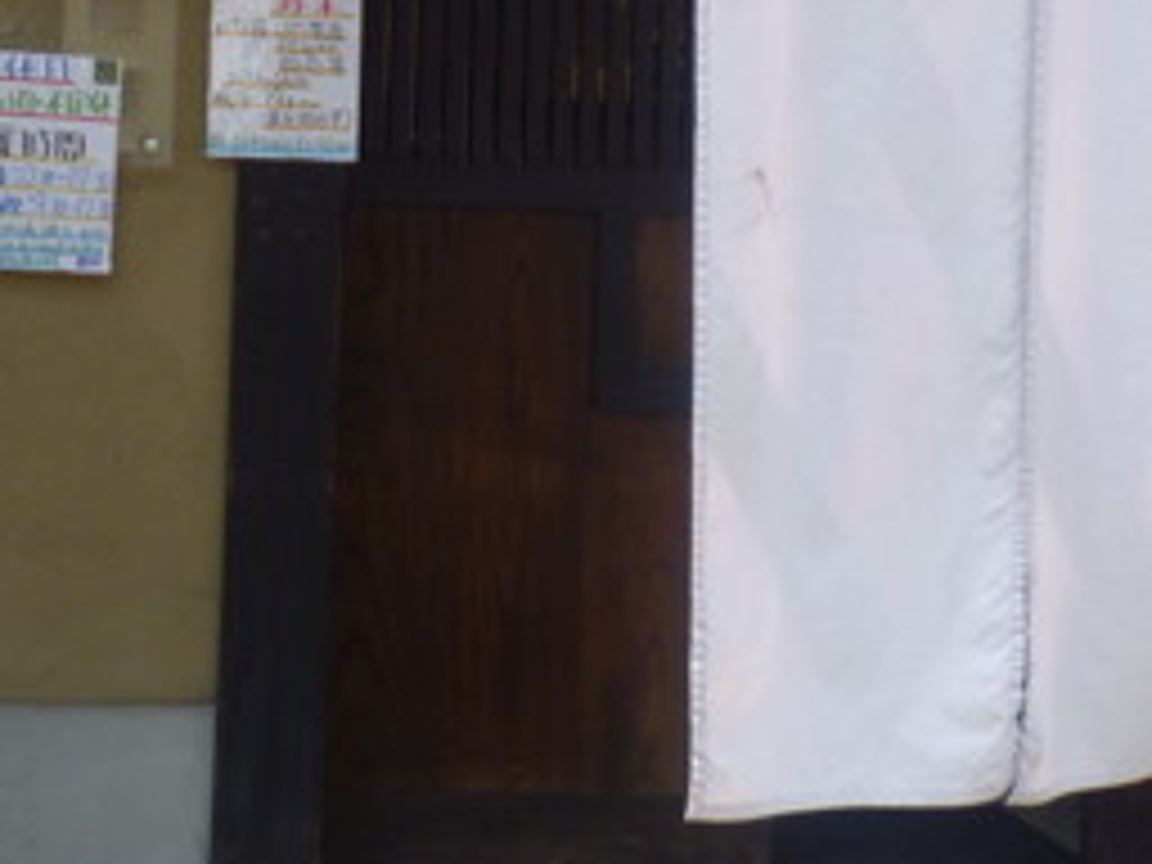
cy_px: -22
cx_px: 360
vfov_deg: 18.4
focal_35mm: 78
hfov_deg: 24.9
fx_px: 2596
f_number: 2.8
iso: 80
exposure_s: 1/320
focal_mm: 4.4
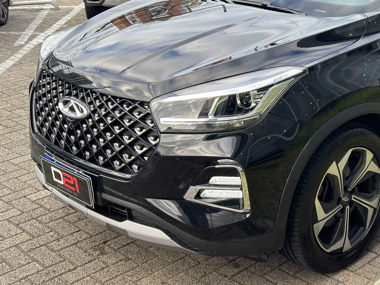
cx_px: 304
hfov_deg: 31.4
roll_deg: +0.0
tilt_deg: -15.4
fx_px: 659
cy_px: 77
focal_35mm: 60
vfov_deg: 24.2
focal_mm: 6.76
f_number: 1.78
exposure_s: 1/446
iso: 100
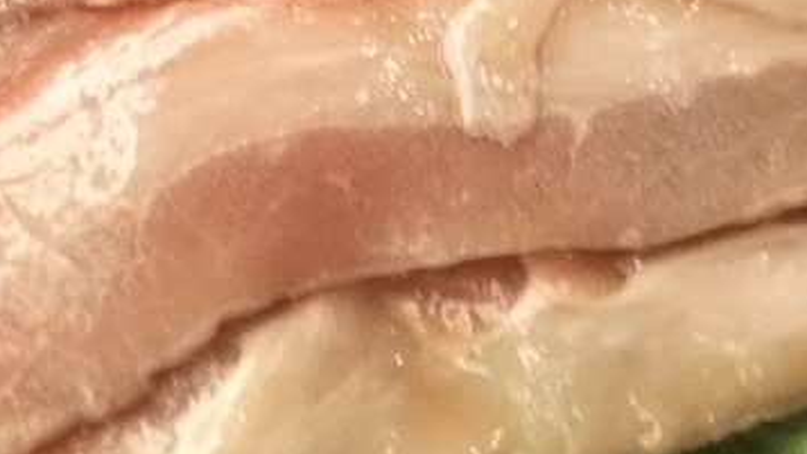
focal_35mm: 110
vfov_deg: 11.0
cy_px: 373
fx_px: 2354
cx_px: 409
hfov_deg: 19.5
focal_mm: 4
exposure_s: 1/30
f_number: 2.2
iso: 200
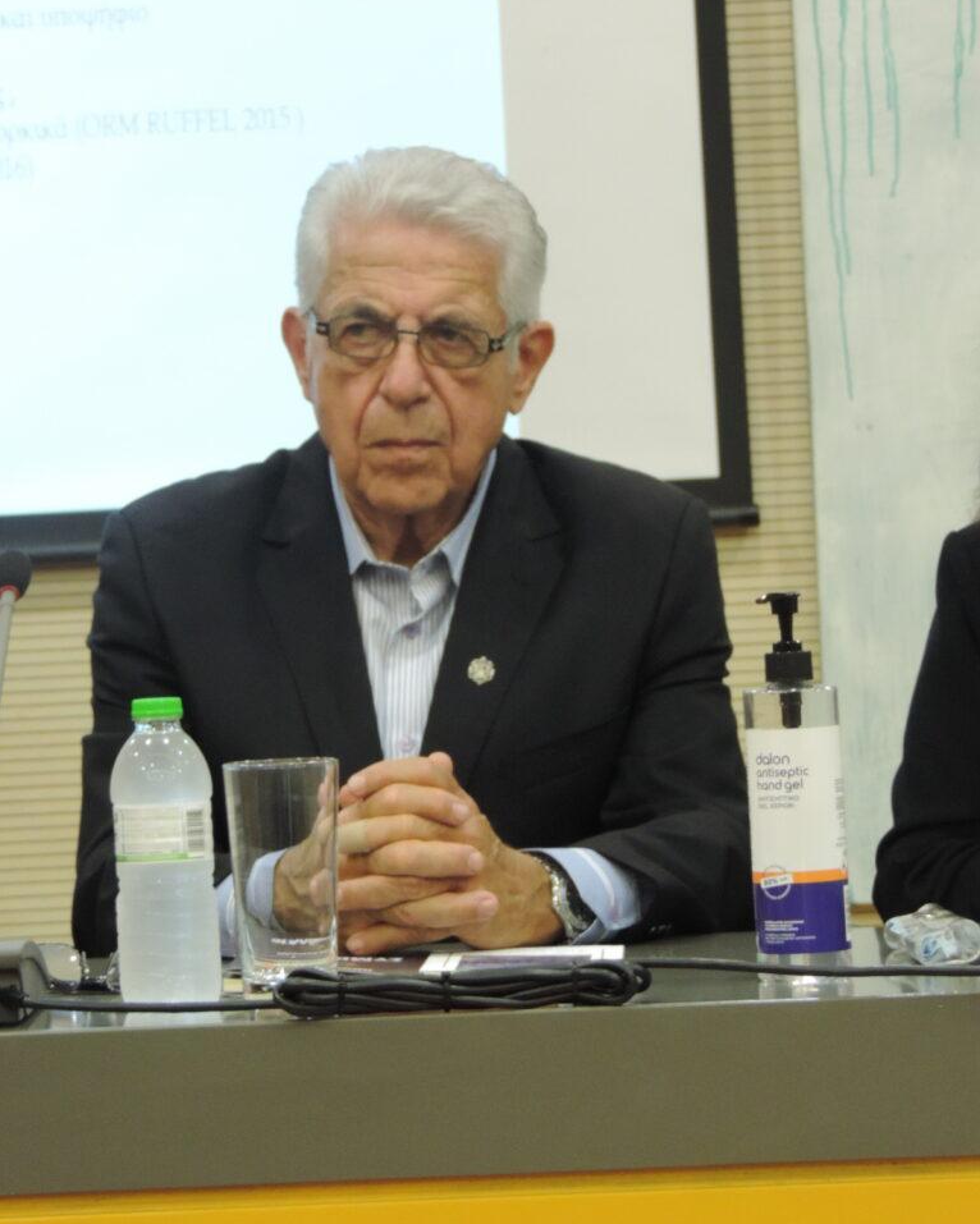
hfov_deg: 11.0
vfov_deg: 13.7
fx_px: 5110
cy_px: 581
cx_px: 490
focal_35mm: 141
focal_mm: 24
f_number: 4.3
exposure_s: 1/30
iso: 800
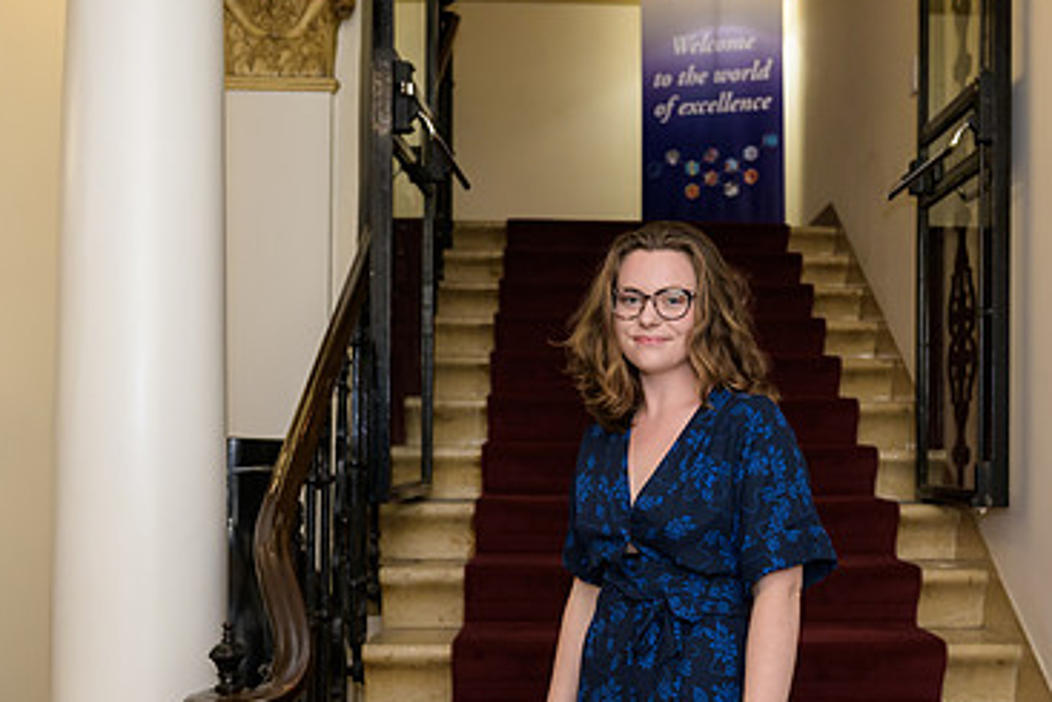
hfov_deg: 40.0
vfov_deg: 27.4
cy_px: 443
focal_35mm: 49
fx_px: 1432
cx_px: 674
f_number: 3.2
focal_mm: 31
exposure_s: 1/125
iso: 1000
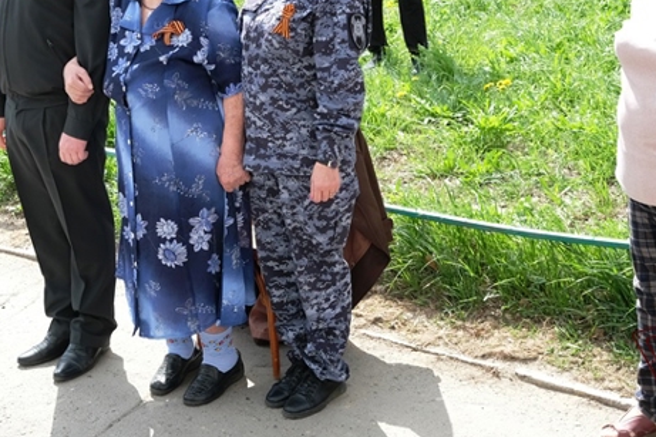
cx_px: 243
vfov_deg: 23.5
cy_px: 101
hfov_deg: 34.9
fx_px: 1038
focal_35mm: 57
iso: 160
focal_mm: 23.5
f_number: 5.6
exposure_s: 1/180
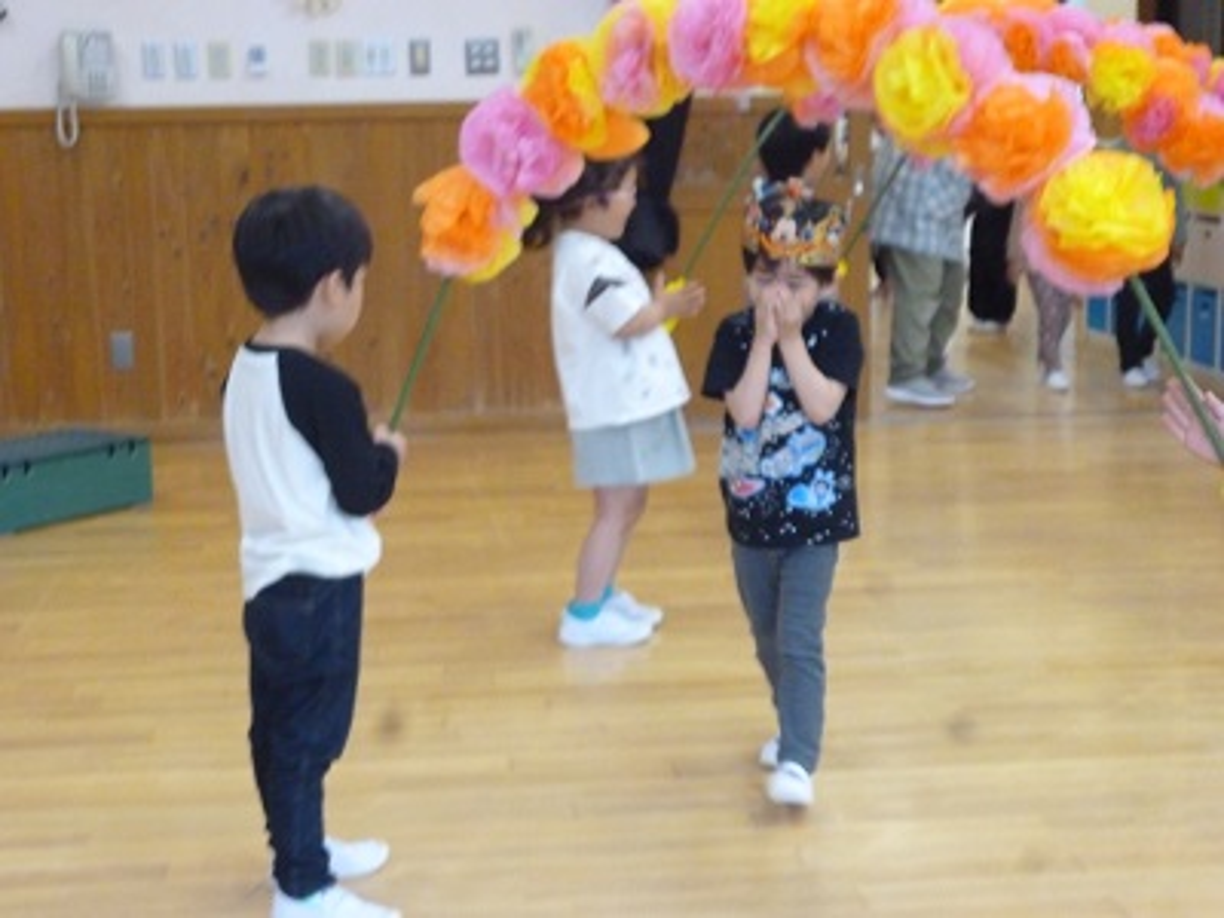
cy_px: 459
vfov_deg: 23.3
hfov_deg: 30.7
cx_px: 612
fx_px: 2228
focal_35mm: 63
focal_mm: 11.2
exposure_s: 1/50
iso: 800
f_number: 4.7
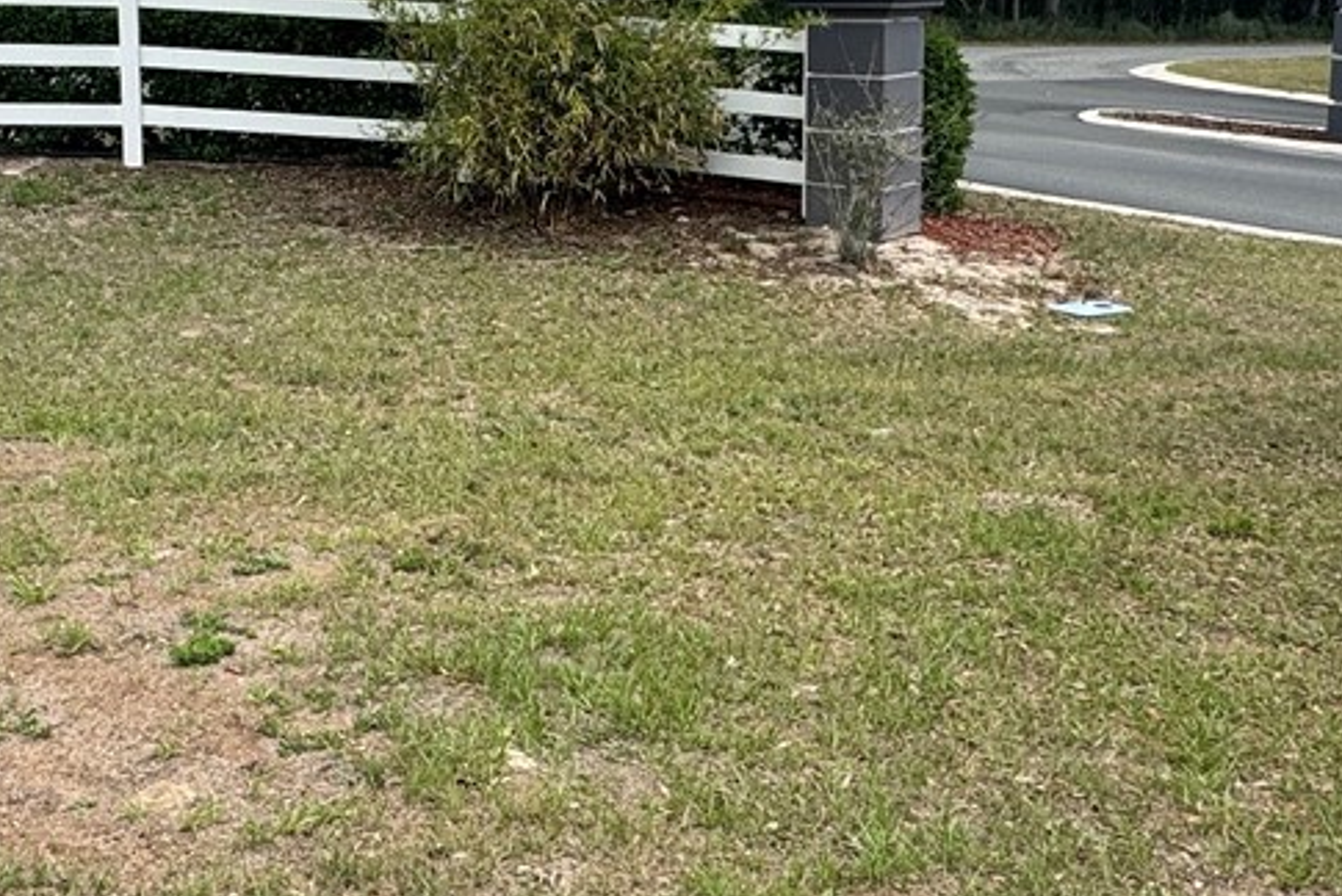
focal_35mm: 48
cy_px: 191
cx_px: 457
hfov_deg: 40.6
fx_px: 1790
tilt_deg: -6.7
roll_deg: +1.7
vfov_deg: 27.6
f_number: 2.2
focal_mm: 2.22
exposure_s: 1/910
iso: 50
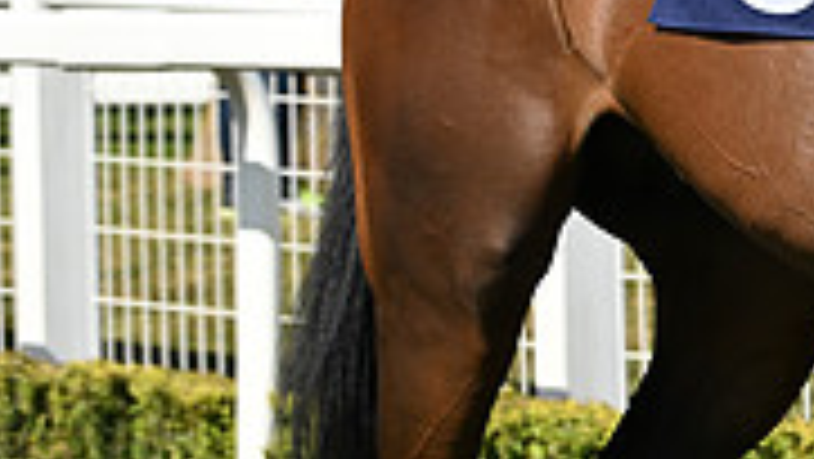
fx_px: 6888
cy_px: -407
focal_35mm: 319
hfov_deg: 6.7
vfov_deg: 3.8
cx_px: 1102
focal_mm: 95
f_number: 5.6
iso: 400
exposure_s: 1/2500
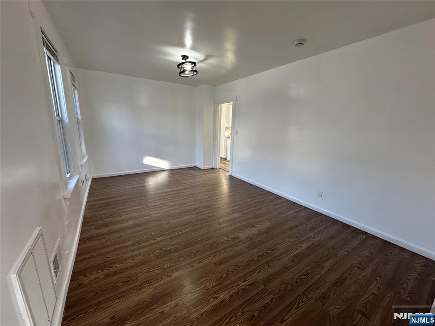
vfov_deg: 85.7
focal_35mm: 14
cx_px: 218
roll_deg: -1.6
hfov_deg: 102.1
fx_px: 176
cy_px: 163
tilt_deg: -12.5
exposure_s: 1/120
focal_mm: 2.22
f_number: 2.2
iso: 160
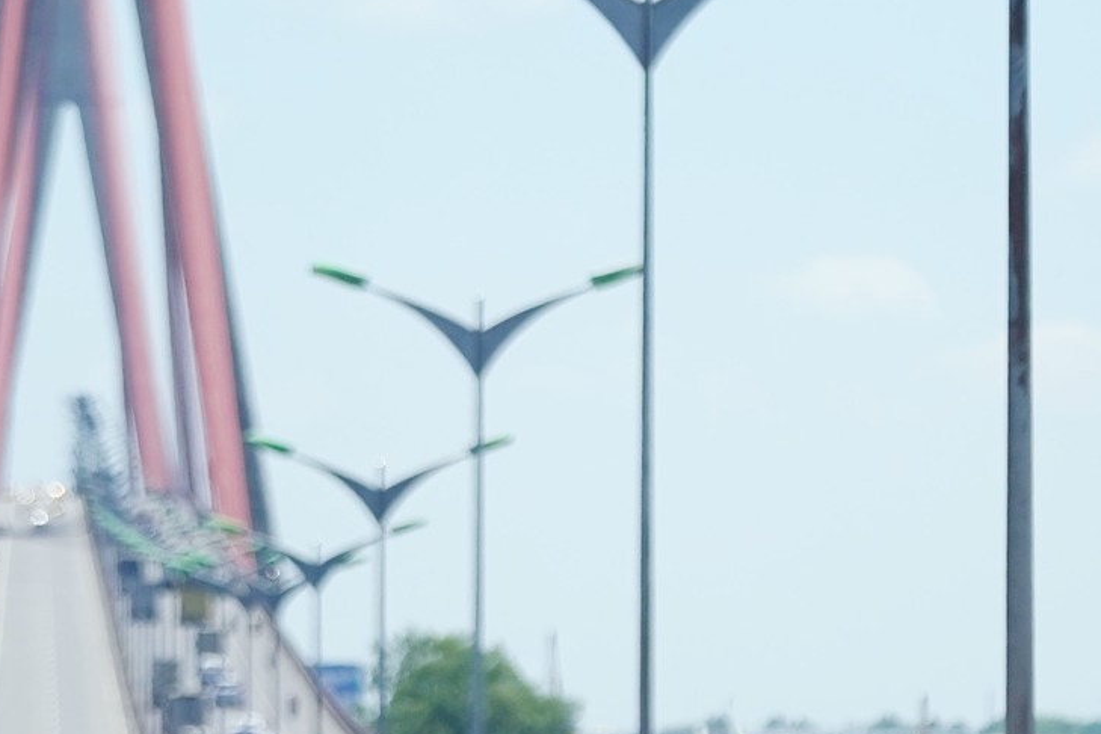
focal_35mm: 372
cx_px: 559
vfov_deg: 3.7
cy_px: 389
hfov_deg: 5.5
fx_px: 11376
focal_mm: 106
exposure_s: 1/6400
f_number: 2.8
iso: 250
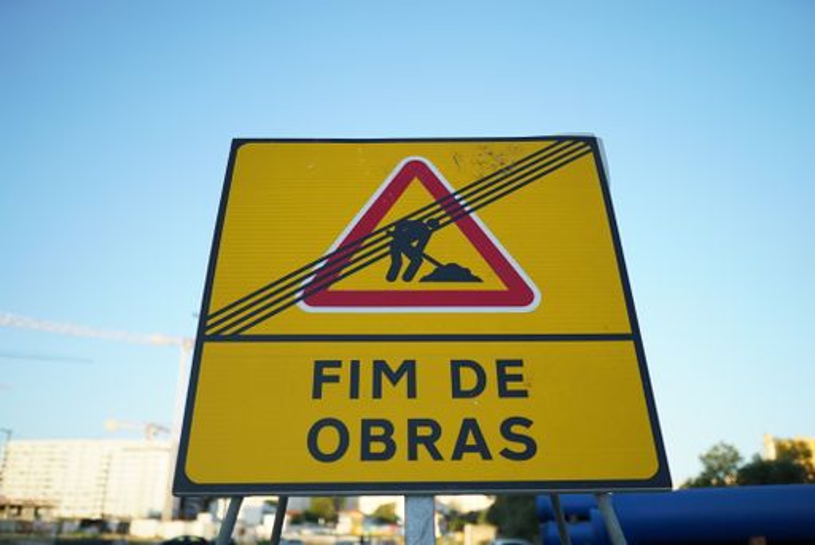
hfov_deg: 54.4
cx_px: 408
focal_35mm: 35
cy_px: 272
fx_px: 793
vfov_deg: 37.9
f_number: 1.4
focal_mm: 35
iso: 100
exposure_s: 1/1600
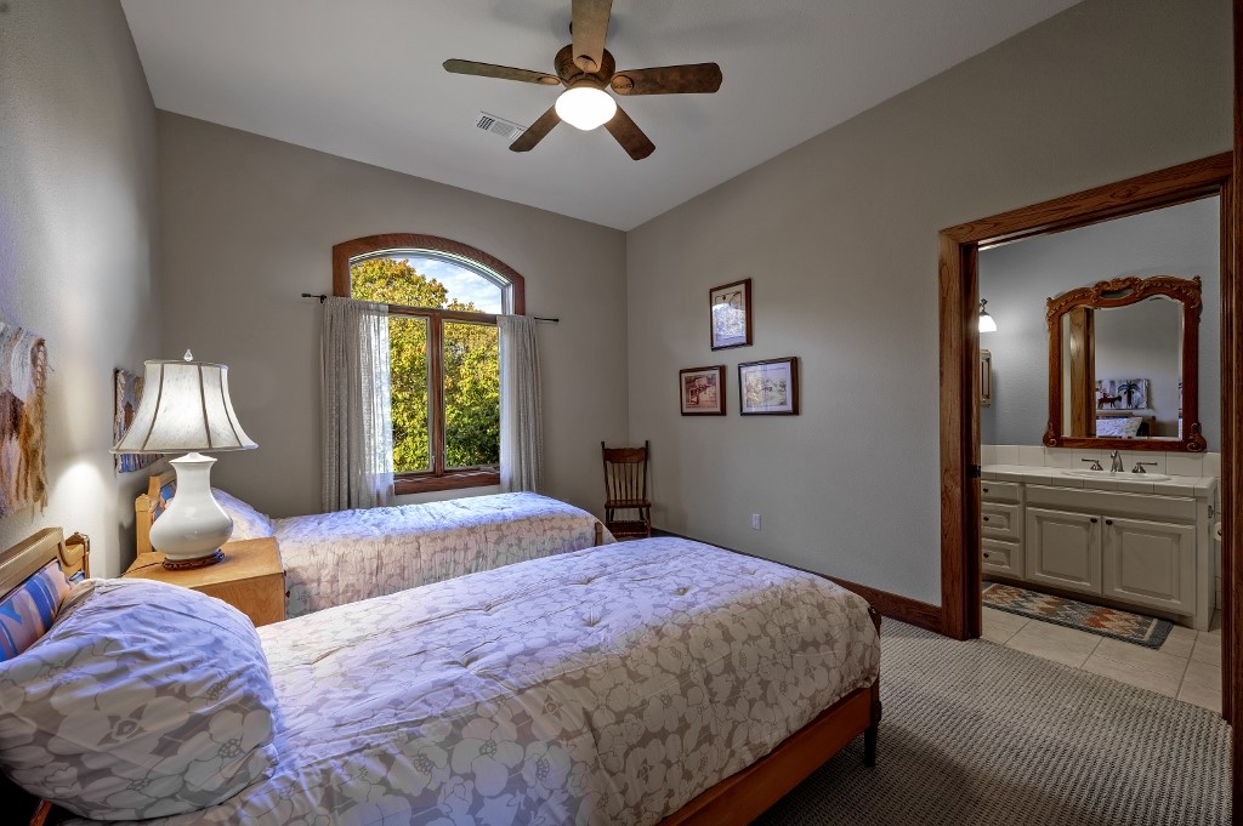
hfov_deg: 104.3
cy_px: 413
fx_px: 483
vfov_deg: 81.1
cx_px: 622
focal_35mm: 14
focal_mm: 14
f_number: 8
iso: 100
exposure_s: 1/1.67
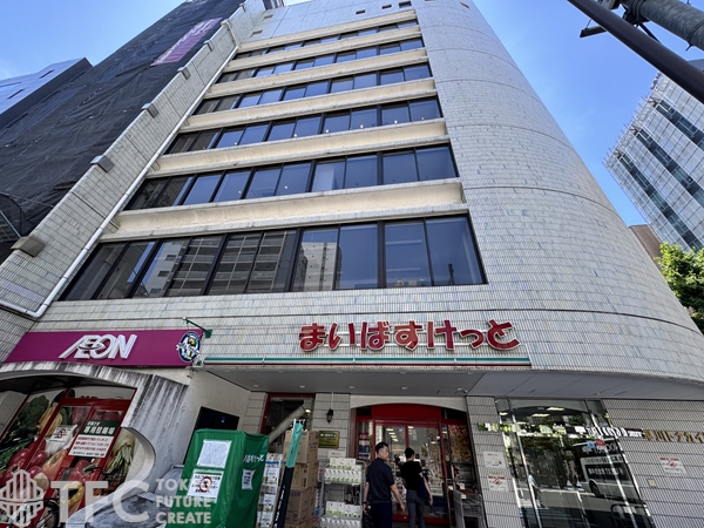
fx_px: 285
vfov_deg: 85.7
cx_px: 352
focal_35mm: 14
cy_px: 264
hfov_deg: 102.1
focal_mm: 2.22
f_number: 2.2
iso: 40
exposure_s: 1/381
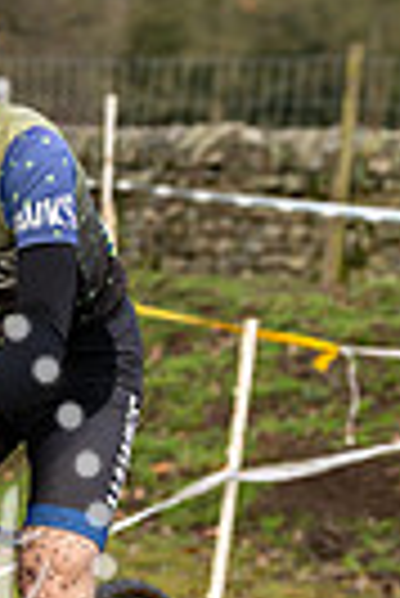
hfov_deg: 4.3
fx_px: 5269
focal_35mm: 317
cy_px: 198
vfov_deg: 6.5
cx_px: -220
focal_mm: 94
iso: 1000
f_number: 4.5
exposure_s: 1/1000
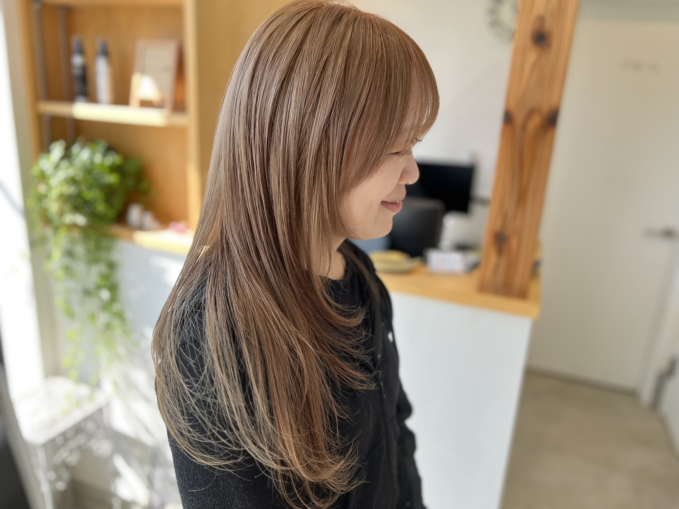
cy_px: 254
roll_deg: -3.9
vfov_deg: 53.1
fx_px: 510
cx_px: 340
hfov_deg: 67.3
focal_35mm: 26
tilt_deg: -18.0
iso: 50
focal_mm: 5.7
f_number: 1.5
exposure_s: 1/173
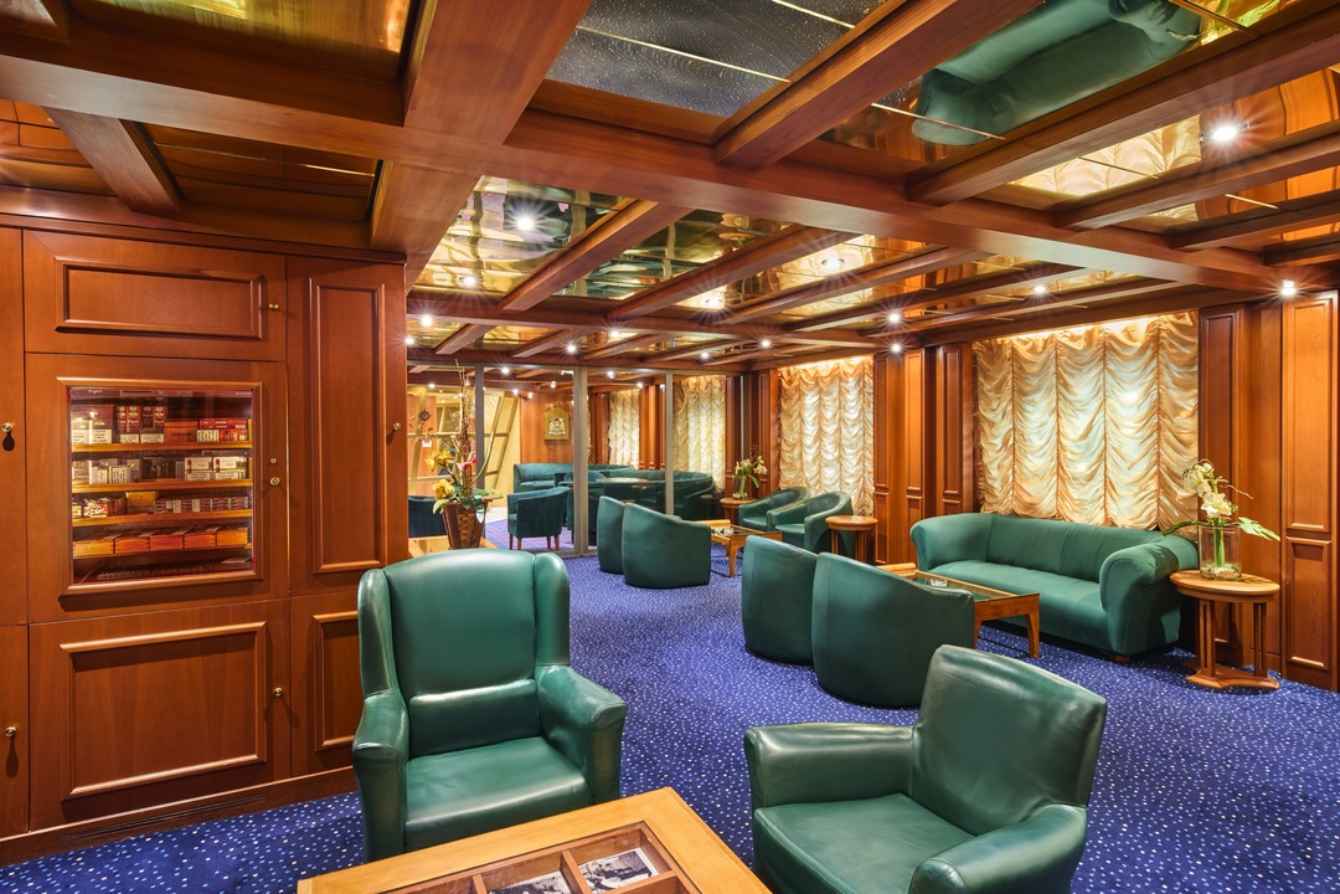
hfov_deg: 86.9
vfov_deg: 64.6
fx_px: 707
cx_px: 670
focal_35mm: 19
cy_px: 447
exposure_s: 8
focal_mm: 19
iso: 200
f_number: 11
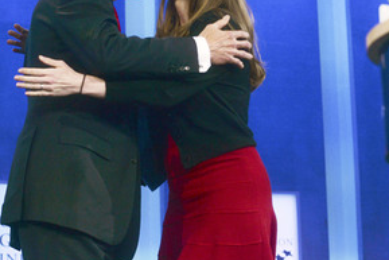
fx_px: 1178
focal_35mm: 109
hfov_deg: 18.7
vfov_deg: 12.6
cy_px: 92
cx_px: 163
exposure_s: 1/500
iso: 1600
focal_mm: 70
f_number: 4.5
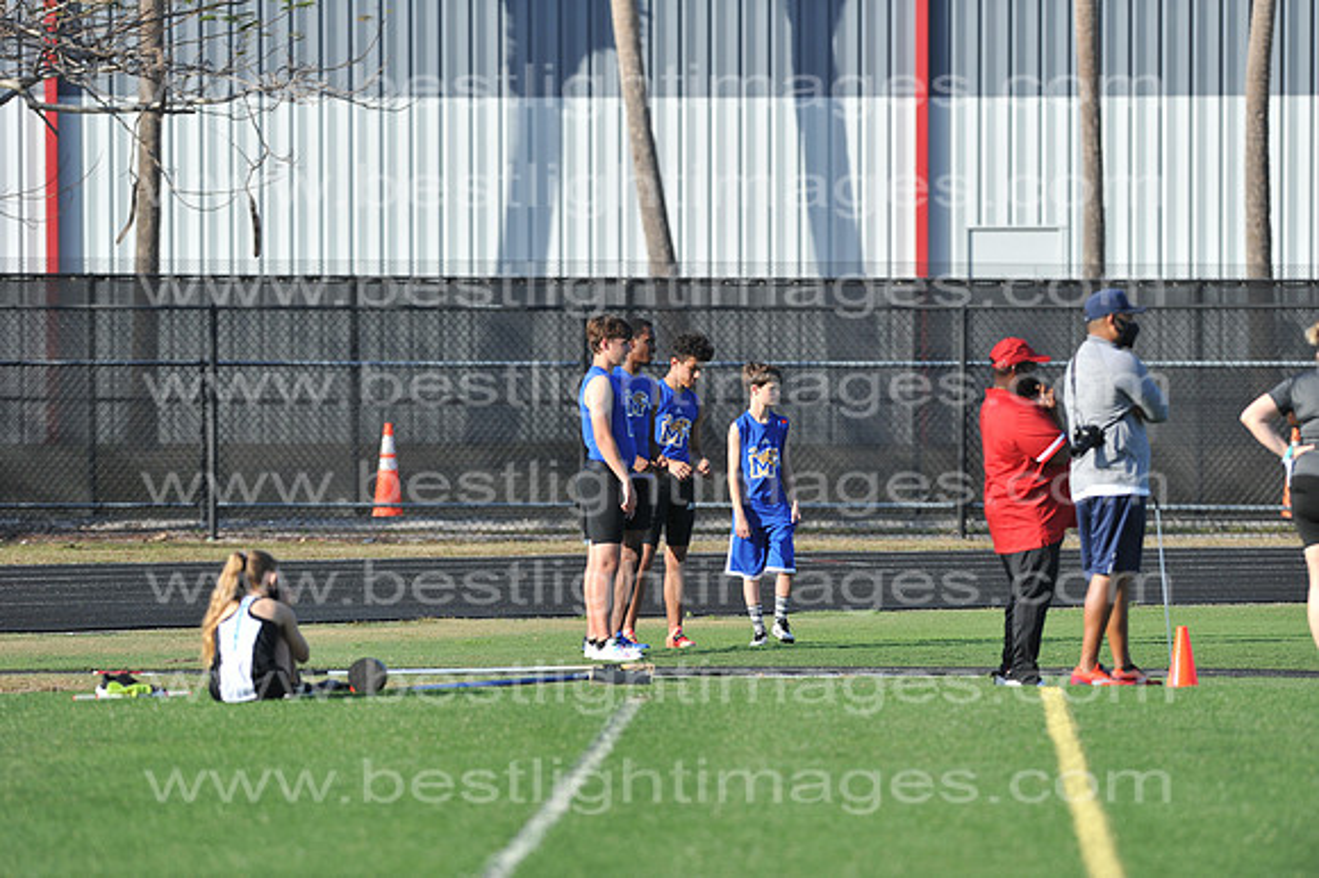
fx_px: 10985
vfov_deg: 4.6
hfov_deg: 6.9
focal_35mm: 300
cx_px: 660
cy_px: 439
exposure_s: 1/2000
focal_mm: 300
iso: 320
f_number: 4.5
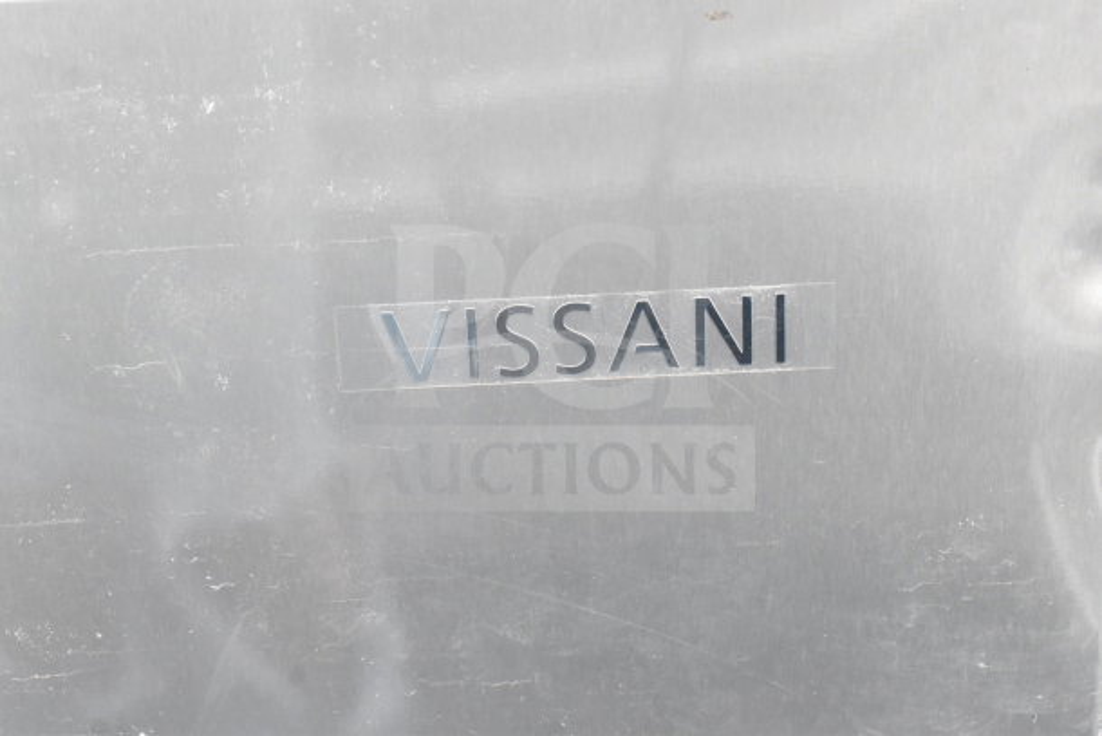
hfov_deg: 38.9
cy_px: 368
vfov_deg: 26.5
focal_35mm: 51
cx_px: 551
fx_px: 1561
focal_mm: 34
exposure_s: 1/400
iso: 6400
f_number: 10
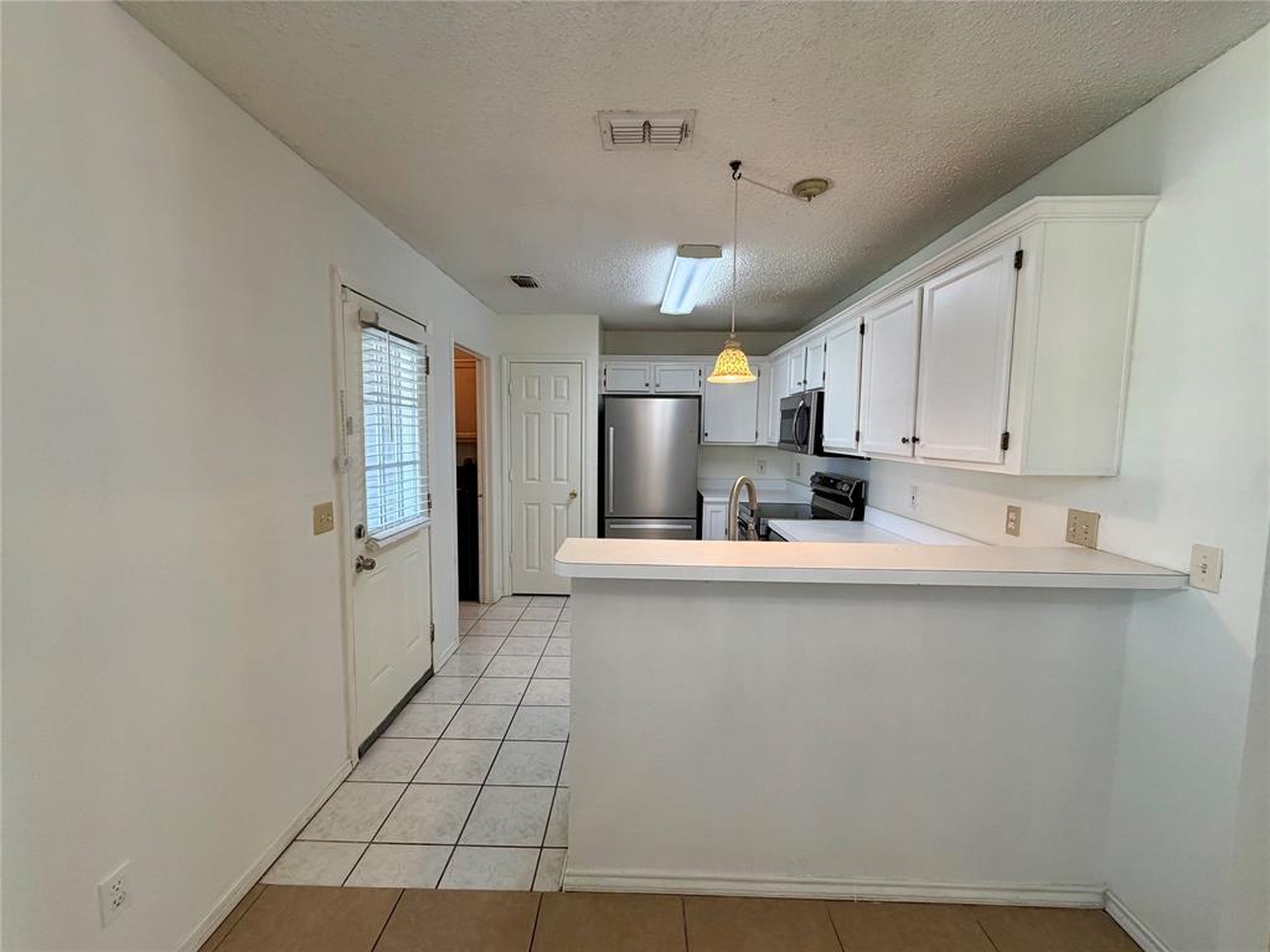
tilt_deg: -5.0
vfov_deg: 85.7
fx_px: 514
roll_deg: +0.9
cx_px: 635
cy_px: 476
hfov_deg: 102.1
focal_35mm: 14
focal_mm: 2.22
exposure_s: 1/120
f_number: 2.2
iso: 160
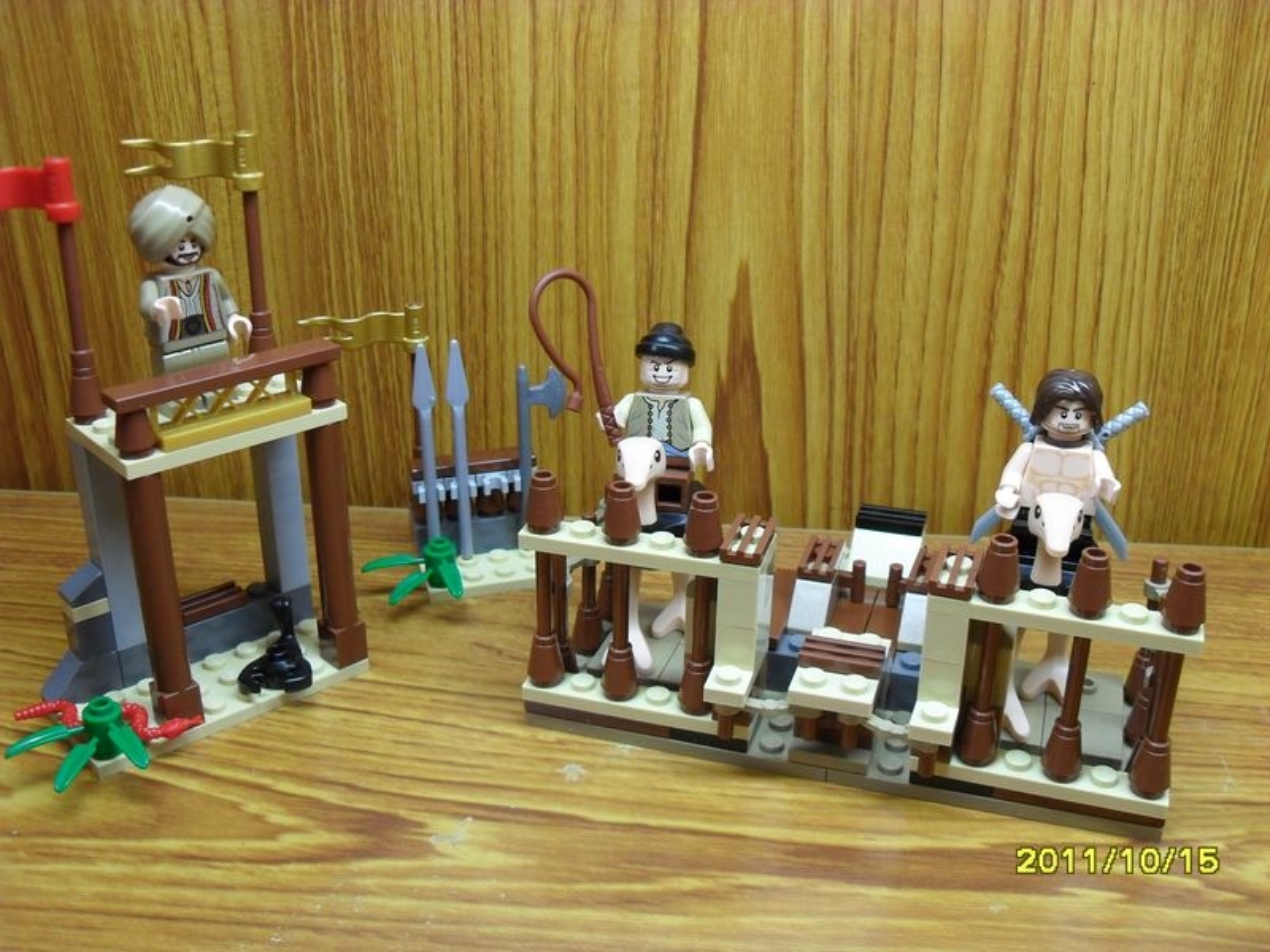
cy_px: 476
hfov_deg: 52.6
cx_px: 635
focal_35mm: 35
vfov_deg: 40.7
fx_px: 1284
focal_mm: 6.2
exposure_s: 1/20
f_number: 2.8
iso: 200
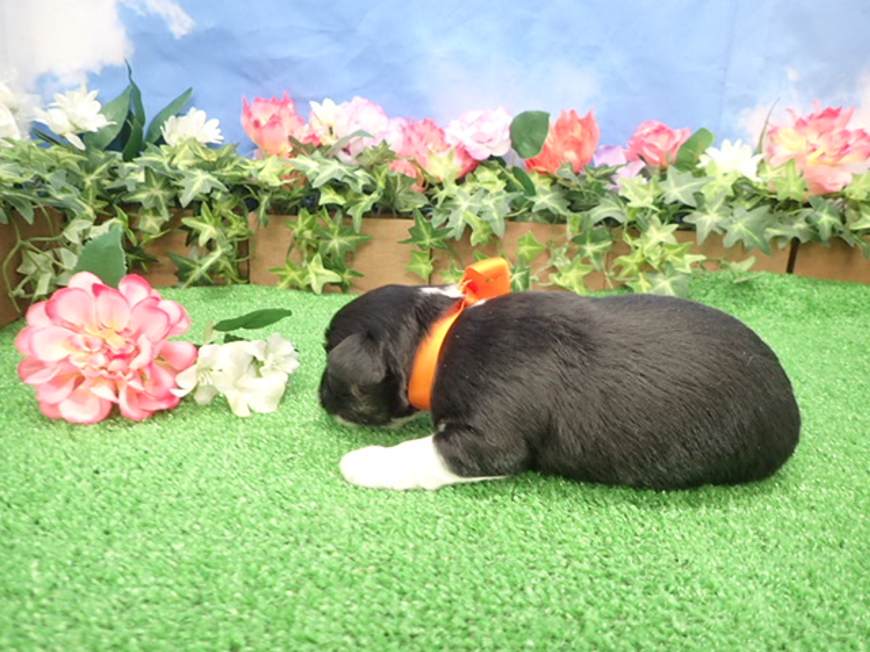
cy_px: 326
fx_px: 628
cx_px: 435
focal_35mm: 25
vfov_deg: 54.9
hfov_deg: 69.4
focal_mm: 4.5
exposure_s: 1/30
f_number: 2
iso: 400
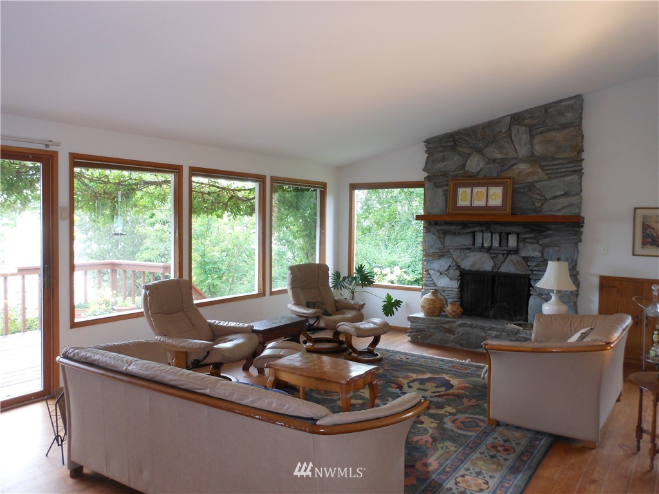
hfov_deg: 63.4
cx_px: 330
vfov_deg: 49.7
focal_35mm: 28
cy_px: 247
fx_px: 533
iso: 160
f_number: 3.7
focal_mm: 5
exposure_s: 1/30
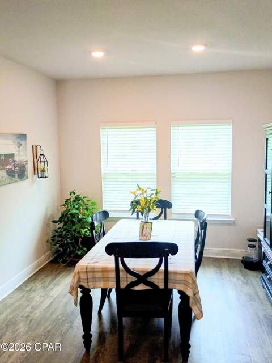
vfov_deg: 61.7
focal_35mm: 29
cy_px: 182
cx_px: 136
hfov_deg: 48.2
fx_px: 304
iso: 100
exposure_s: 1/60
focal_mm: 4.27
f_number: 1.8
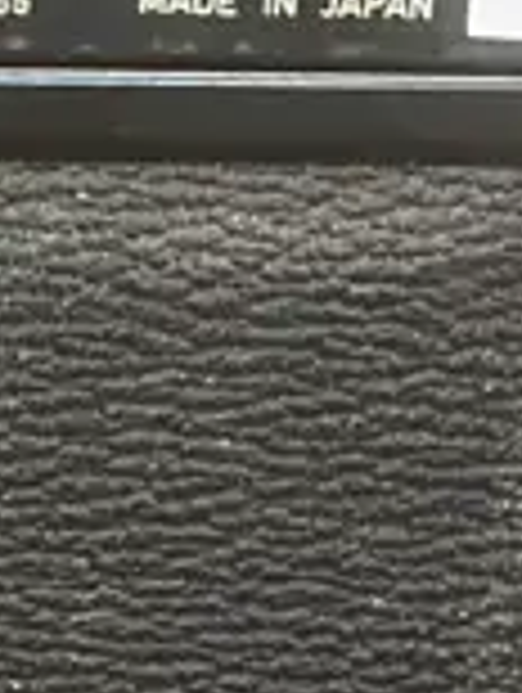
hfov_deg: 7.6
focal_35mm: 186
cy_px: 626
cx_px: -558
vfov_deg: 10.6
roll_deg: -2.0
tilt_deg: -13.3
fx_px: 3729
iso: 320
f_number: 1.8
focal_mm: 3.99
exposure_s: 1/33
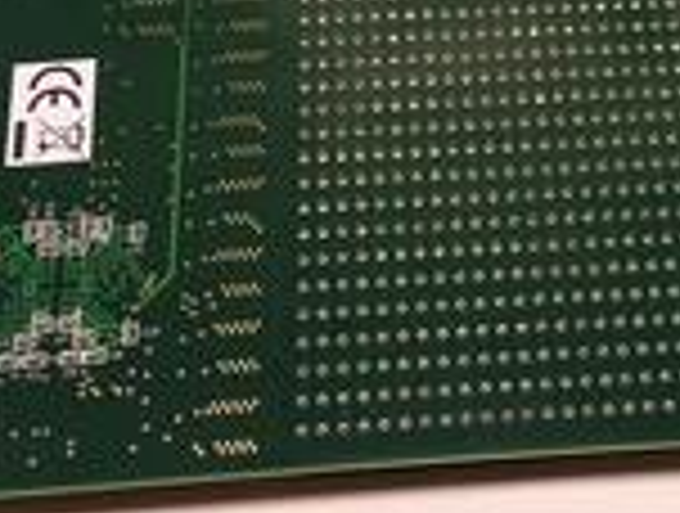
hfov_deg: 25.8
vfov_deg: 19.7
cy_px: 72
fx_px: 1457
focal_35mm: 74
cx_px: 536
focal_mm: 2.91
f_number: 1.9
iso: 40
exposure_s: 1/120
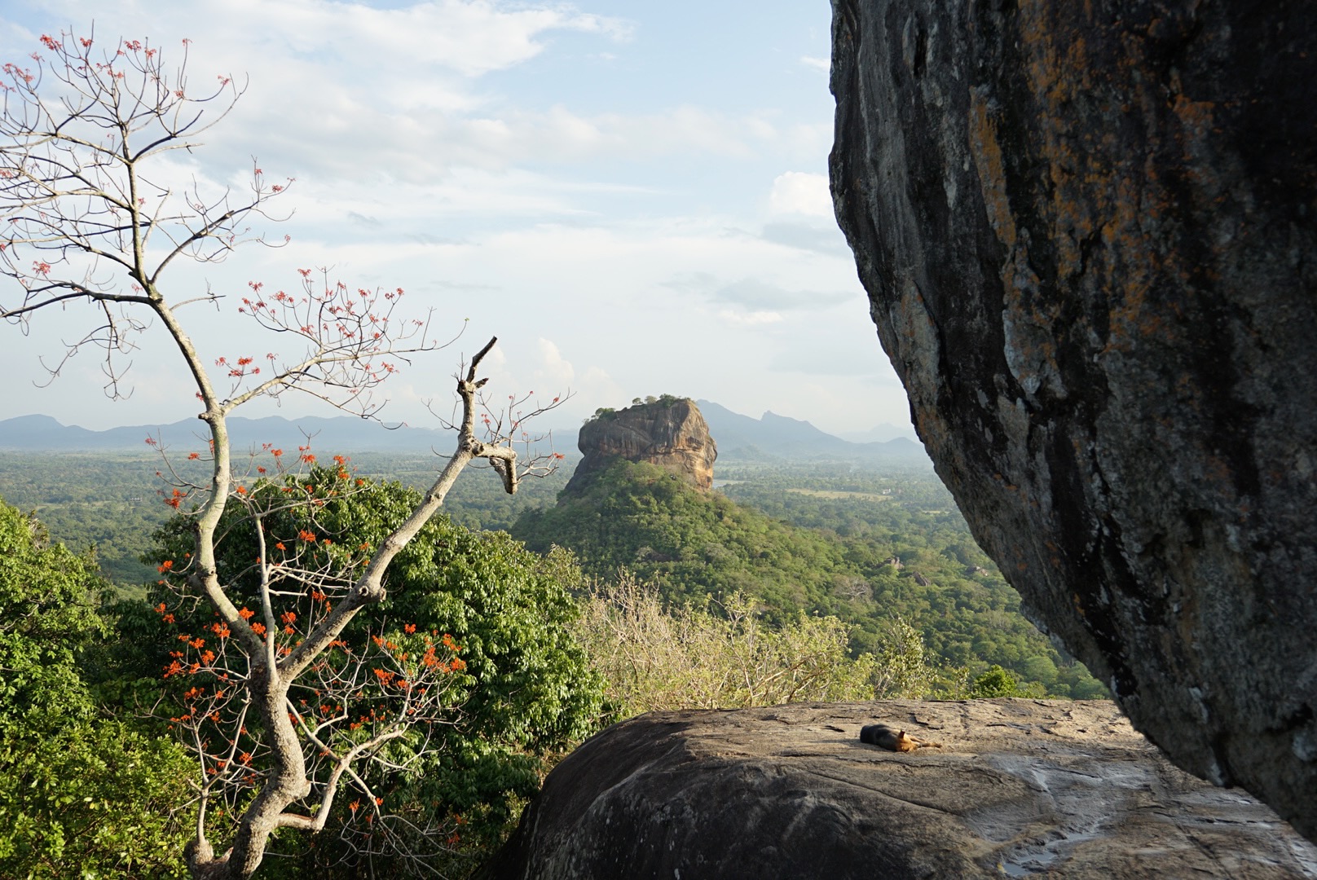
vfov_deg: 42.4
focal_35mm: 31
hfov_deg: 60.2
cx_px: 658
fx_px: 1135
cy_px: 440
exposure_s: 1/640
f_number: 2.8
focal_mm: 21
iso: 100
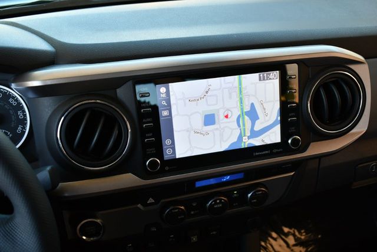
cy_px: 126
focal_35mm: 36
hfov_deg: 53.1
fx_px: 377
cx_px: 188
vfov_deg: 36.9
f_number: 3.5
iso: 450
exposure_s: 1/250
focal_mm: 18
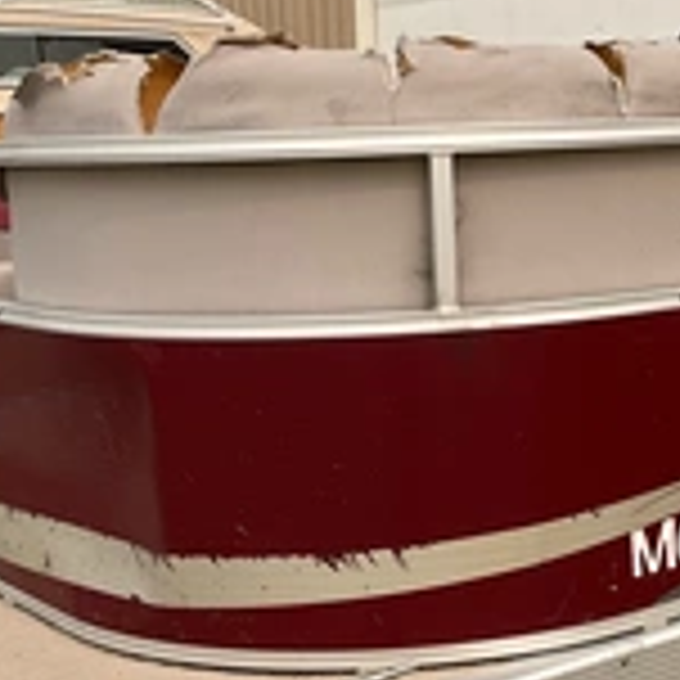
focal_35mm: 68
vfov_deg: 25.3
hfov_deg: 24.8
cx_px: 581
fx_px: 1511
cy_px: 423
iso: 25
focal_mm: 3
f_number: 1.8
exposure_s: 1/1250
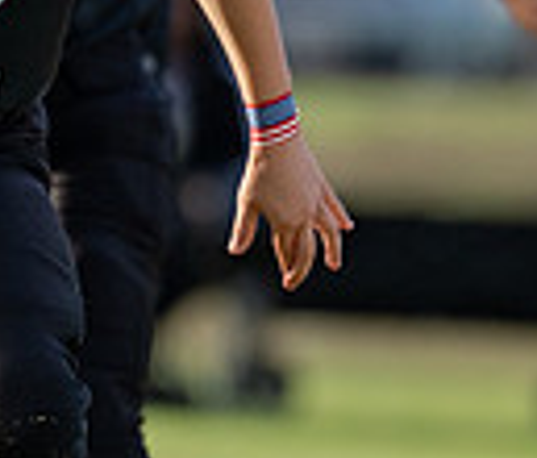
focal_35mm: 1453
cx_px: 251
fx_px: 23698
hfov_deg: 1.3
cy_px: 137
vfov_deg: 1.1
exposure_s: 1/1250
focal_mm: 200
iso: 200
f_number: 2.8
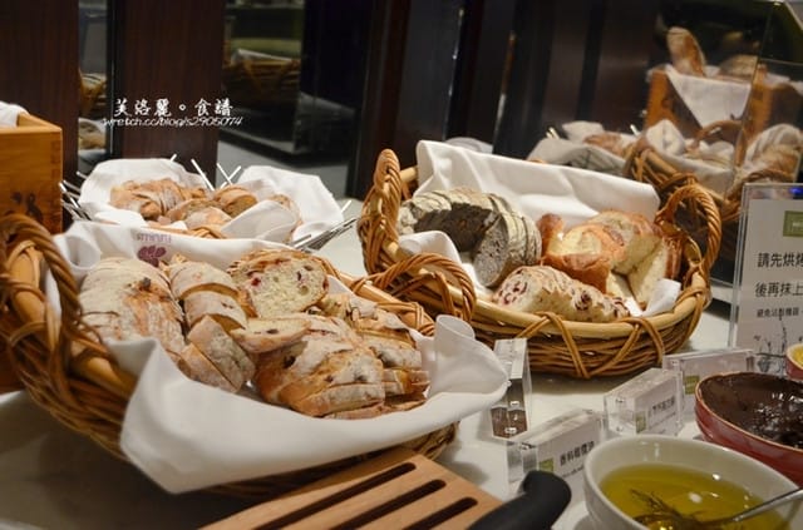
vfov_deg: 29.7
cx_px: 402
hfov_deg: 43.7
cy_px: 265
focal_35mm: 45
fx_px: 1001
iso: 2000
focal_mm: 30
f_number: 4
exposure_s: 1/160
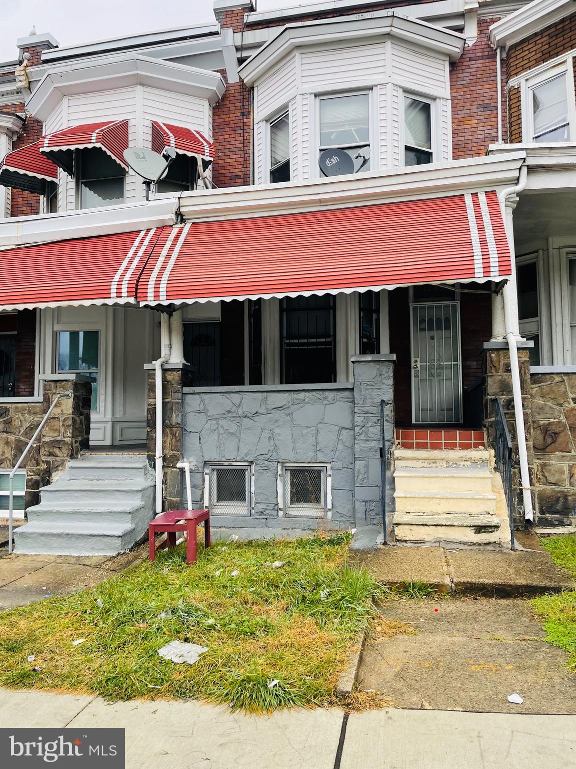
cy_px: 384
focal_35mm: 26
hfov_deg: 53.1
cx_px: 288
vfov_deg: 67.3
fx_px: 577
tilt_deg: +6.4
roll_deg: +0.5
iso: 32
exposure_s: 1/319
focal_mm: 4.2
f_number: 1.6
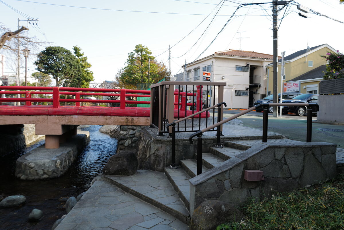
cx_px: 172
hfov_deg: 65.5
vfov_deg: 46.4
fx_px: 268
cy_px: 115
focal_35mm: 28
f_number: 4
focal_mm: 28
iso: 100
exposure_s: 1/200
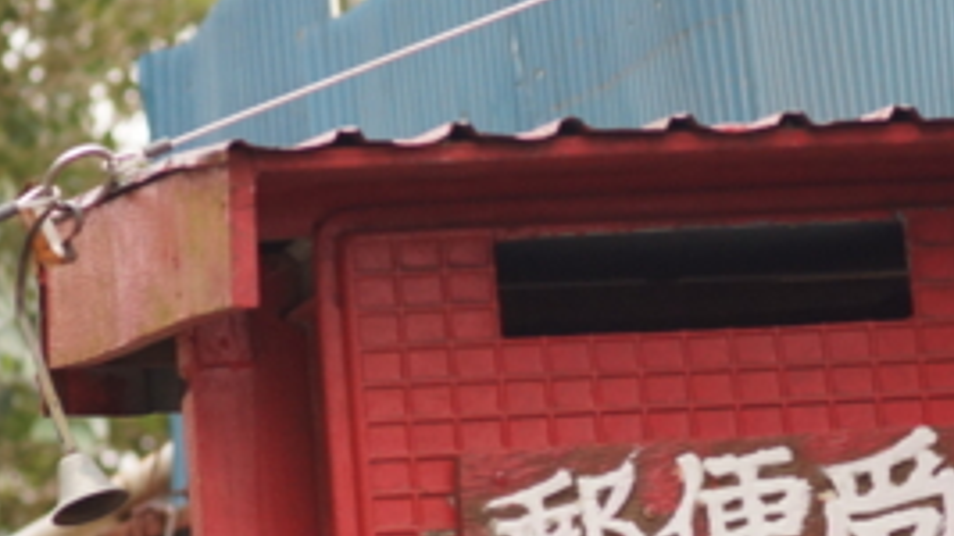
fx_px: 11911
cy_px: 523
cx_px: 947
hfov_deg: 4.6
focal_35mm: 471
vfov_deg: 2.6
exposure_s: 1/160
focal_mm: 100
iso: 400
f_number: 5
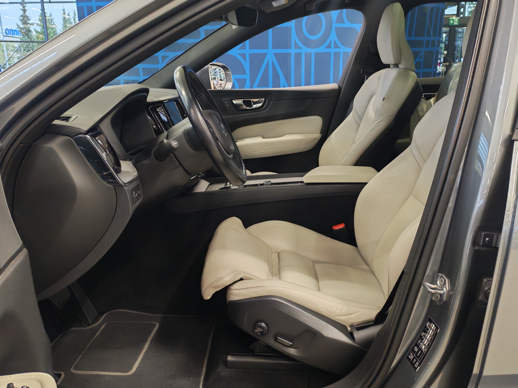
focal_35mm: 33
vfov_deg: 42.9
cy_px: 194
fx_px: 494
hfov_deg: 55.4
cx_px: 259
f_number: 1.9
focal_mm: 6.12
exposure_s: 1/100
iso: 1000
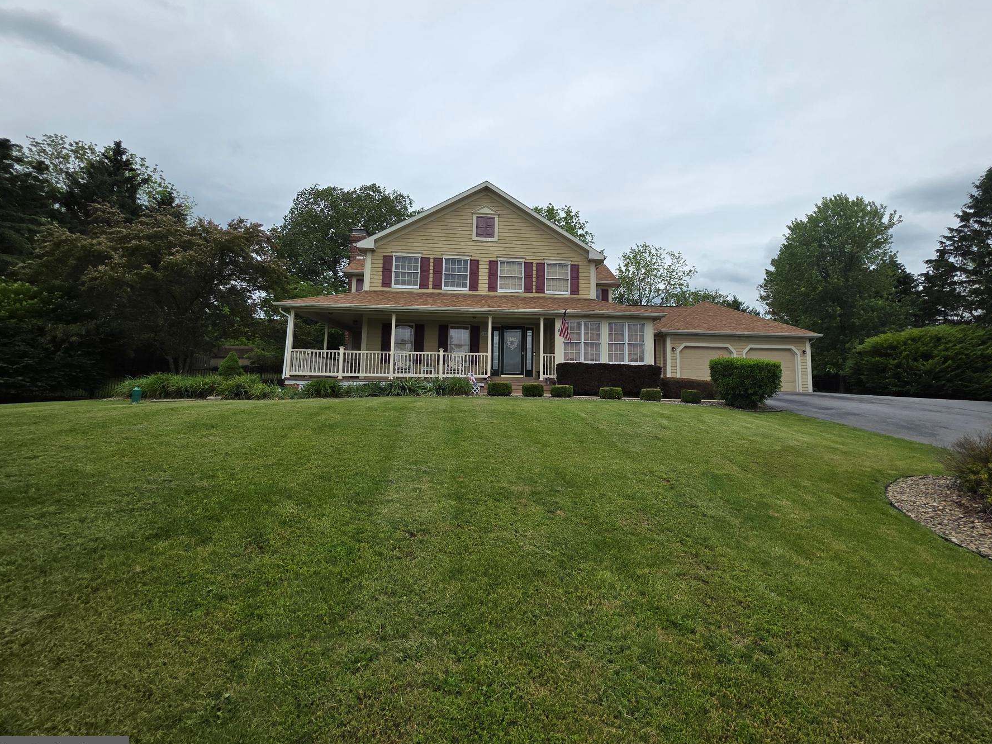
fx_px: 430
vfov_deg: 81.7
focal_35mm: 15
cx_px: 562
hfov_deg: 97.6
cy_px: 353
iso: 40
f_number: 1.9
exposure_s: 1/2296
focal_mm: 2.2
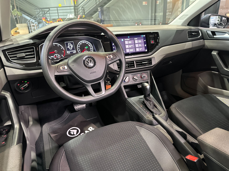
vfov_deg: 56.8
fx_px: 159
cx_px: 114
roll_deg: +2.8
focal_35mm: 24
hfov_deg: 71.6
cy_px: 86
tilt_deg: -23.3
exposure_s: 1/40
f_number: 1.78
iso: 640
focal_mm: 6.86
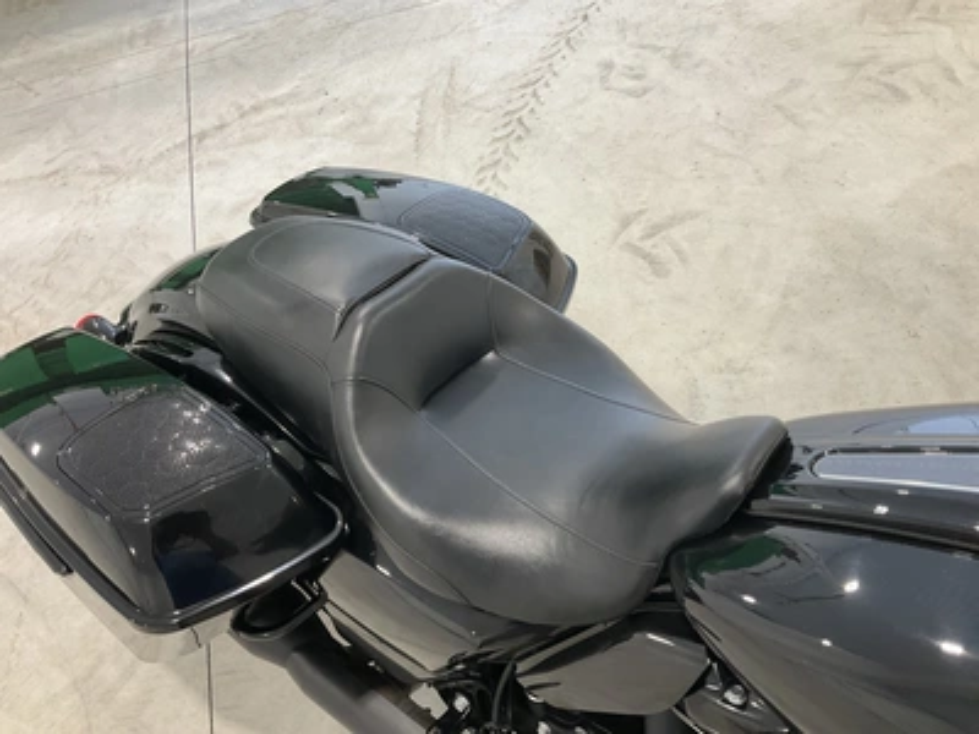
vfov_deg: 48.2
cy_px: 367
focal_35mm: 29
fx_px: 820
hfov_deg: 61.7
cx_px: 490
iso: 80
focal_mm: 3
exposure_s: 1/60
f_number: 1.8
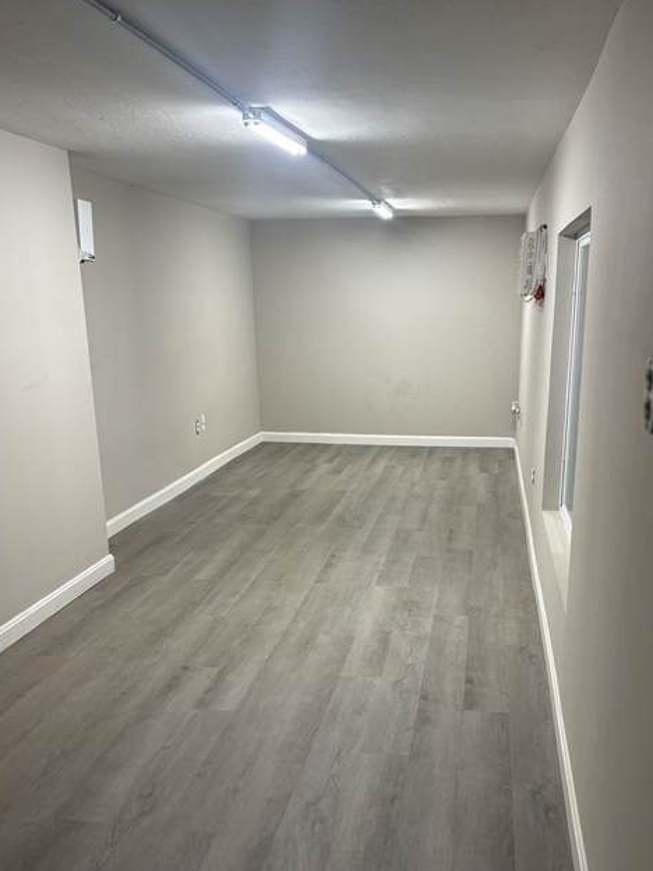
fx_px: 805
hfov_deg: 44.1
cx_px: 364
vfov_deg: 56.6
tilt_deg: -14.7
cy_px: 500
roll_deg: +0.9
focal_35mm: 32
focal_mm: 5.96
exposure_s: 1/60
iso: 125
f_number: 1.6
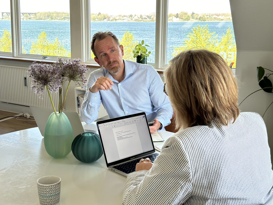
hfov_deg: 39.7
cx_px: 136
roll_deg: -0.4
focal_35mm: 48
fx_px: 379
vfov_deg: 30.3
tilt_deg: -12.9
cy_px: 102
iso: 80
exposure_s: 1/252
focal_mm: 6.86
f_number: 1.78
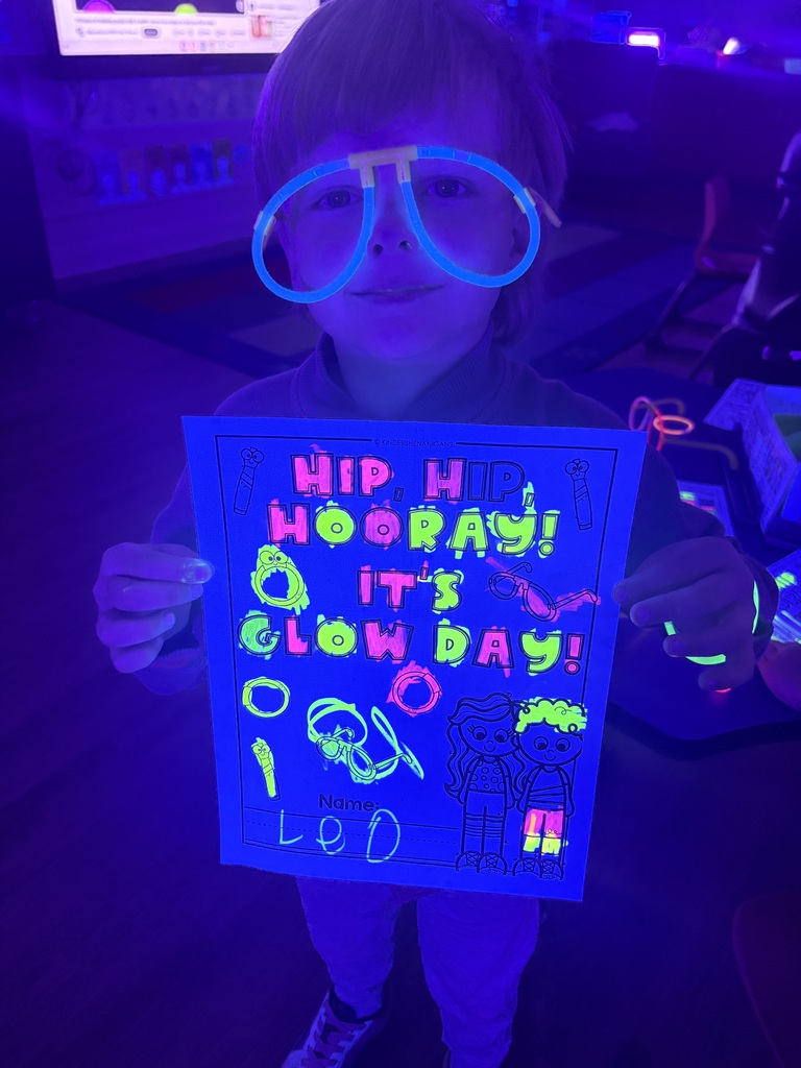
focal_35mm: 26
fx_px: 802
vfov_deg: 67.3
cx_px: 400
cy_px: 534
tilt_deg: -32.1
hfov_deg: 53.1
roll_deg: -2.7
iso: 500
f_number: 1.6
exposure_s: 1/60
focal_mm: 5.96
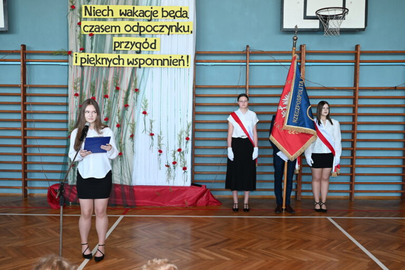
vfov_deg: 38.9
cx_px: 202
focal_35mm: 34
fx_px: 383
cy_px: 135
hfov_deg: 55.8
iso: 200
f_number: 4
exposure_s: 1/60
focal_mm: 34
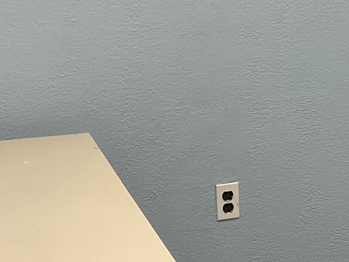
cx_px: 424
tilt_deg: -12.6
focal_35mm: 109
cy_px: 111
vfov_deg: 13.6
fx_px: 1099
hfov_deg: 17.2
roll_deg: +0.4
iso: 80
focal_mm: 3
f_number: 1.8
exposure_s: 1/60
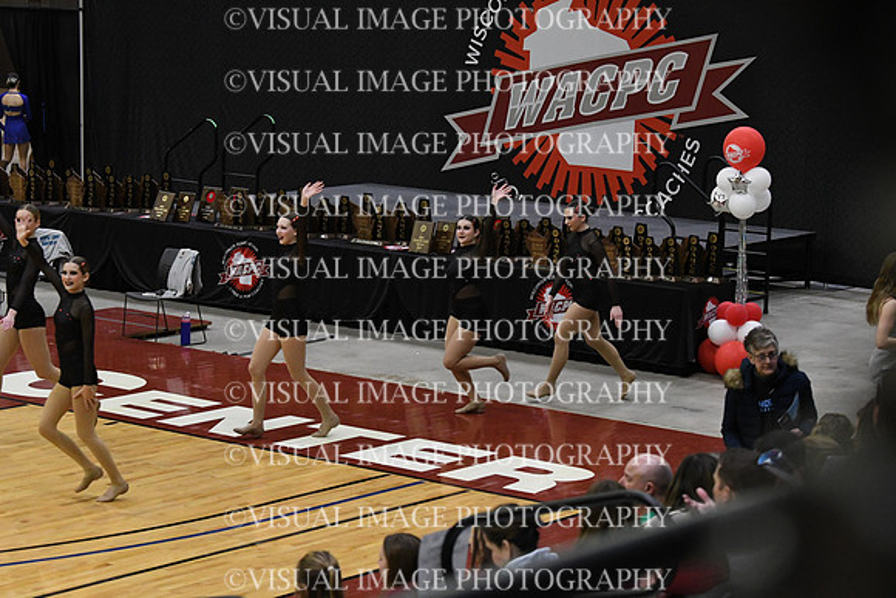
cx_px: 448
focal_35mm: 105
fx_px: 2614
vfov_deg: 13.0
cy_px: 299
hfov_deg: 19.5
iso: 5000
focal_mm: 70
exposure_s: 1/500
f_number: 4
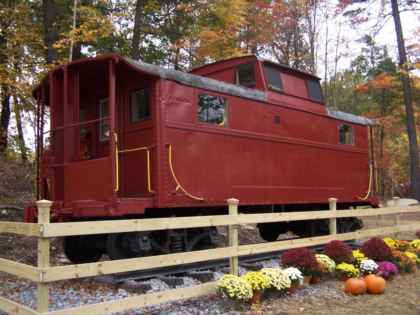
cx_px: 210
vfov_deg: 37.7
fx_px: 461
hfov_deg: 49.0
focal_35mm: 38
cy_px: 158
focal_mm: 6.3
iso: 80
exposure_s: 1/160
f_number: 2.8
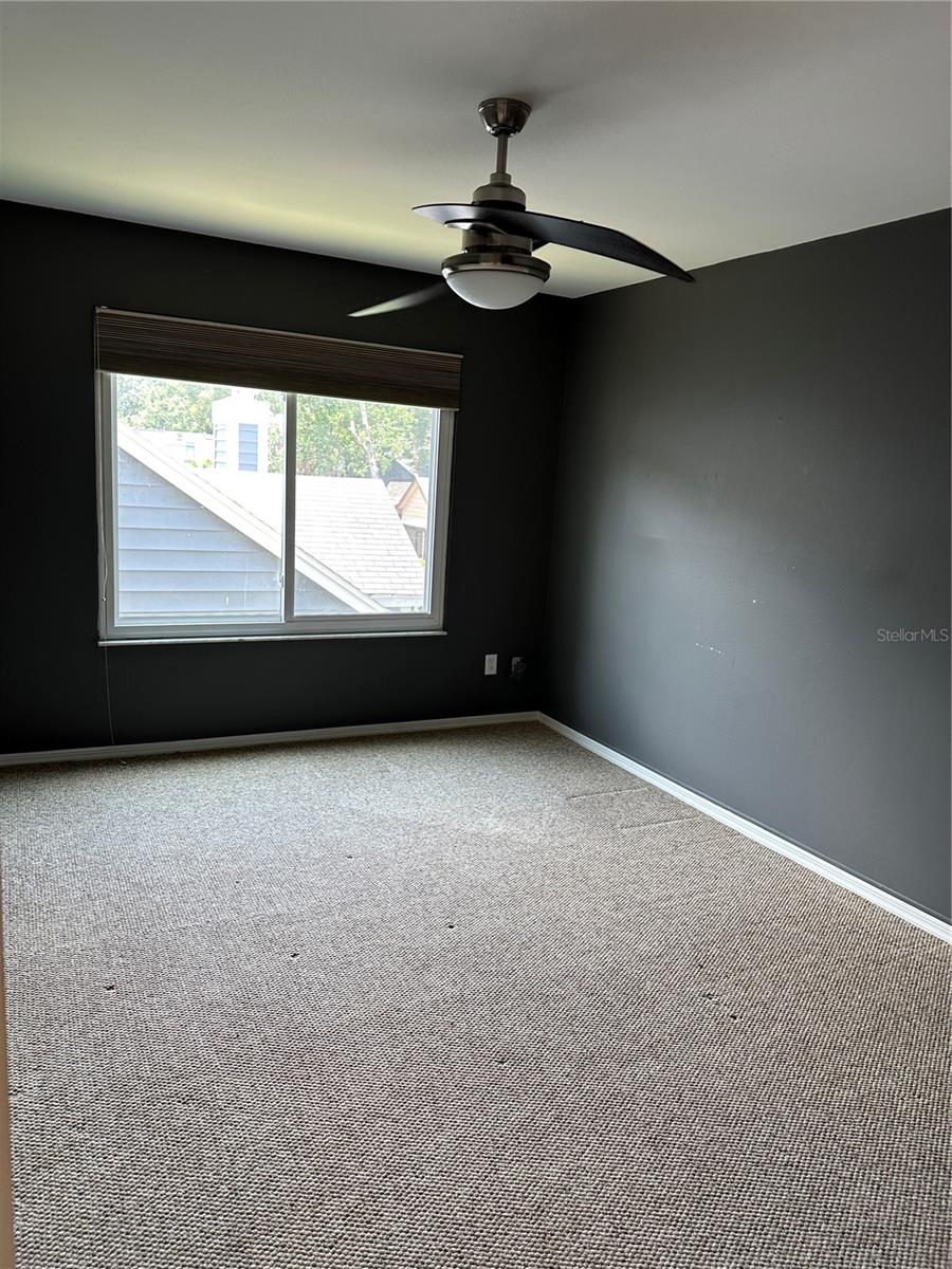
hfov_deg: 56.8
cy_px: 634
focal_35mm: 24
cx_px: 476
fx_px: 880
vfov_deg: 71.6
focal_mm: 6.86
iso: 125
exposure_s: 1/120
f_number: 1.78
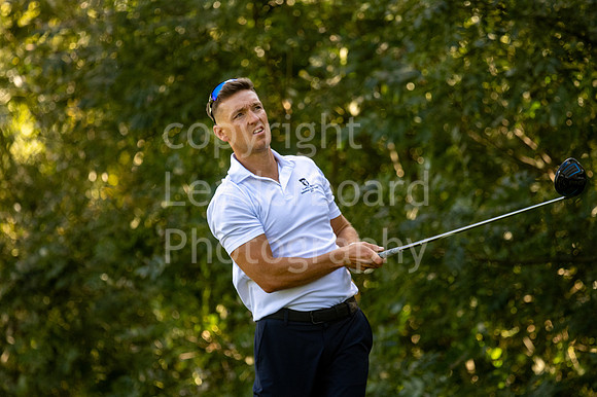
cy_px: 198
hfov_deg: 4.6
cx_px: 298
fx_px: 7458
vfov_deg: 3.1
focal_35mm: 450
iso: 400
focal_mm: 300
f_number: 4
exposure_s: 1/640
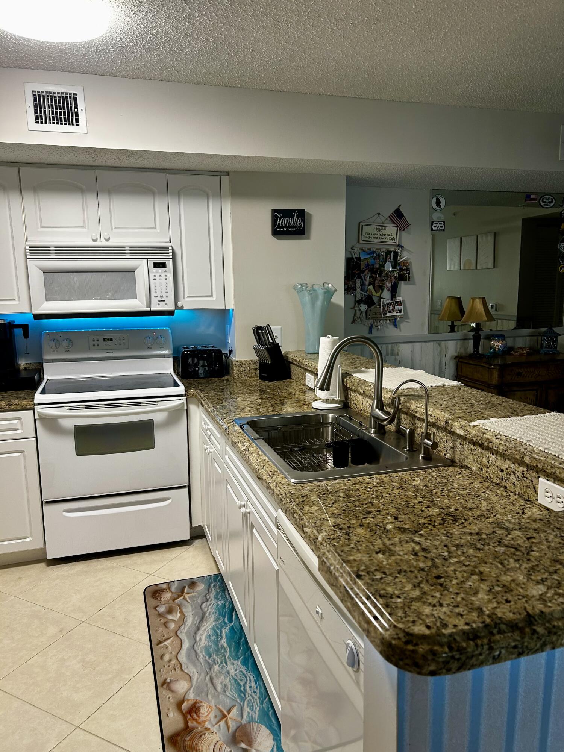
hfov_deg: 53.1
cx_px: 282
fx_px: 565
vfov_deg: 67.3
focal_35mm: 26
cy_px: 376
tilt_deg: -9.6
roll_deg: +0.5
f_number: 1.5
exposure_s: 1/60
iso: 100
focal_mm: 5.7
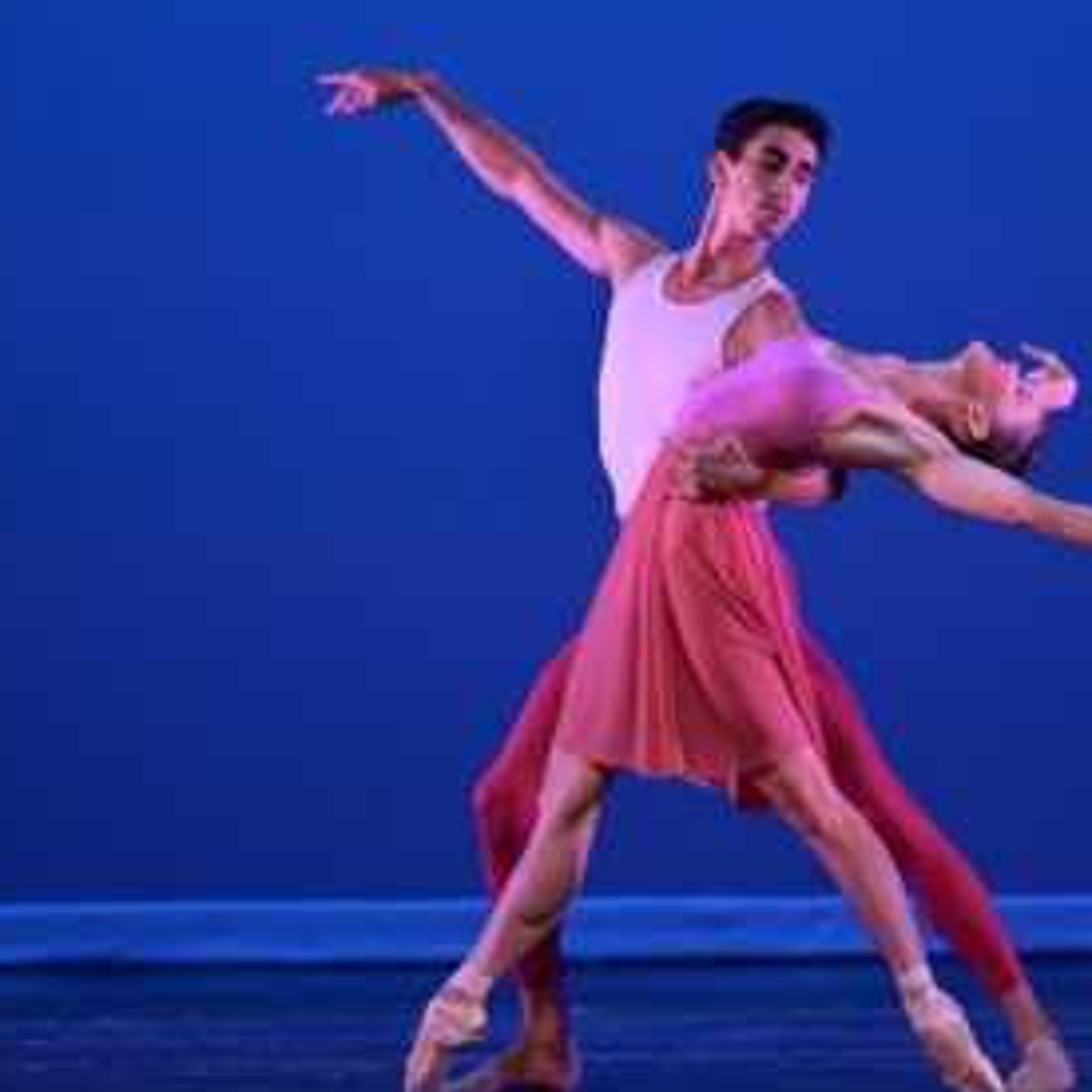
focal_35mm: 301
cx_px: 691
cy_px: 494
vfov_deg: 5.8
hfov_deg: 5.8
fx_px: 10743
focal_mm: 195
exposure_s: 1/500
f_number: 2.8
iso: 1250
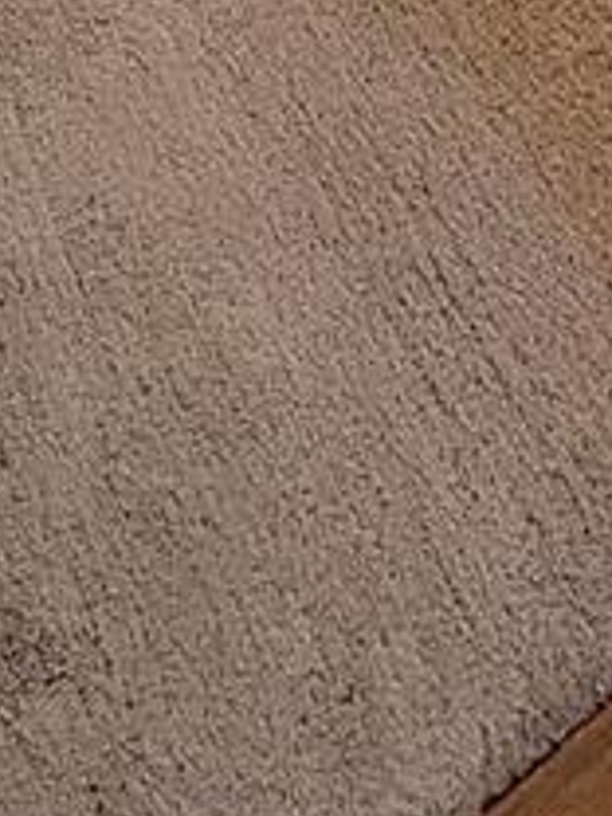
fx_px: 1768
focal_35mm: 75
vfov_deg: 13.3
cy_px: -1361
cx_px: -243
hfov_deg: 18.0
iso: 400
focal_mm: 2.2
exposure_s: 1/60
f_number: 2.2
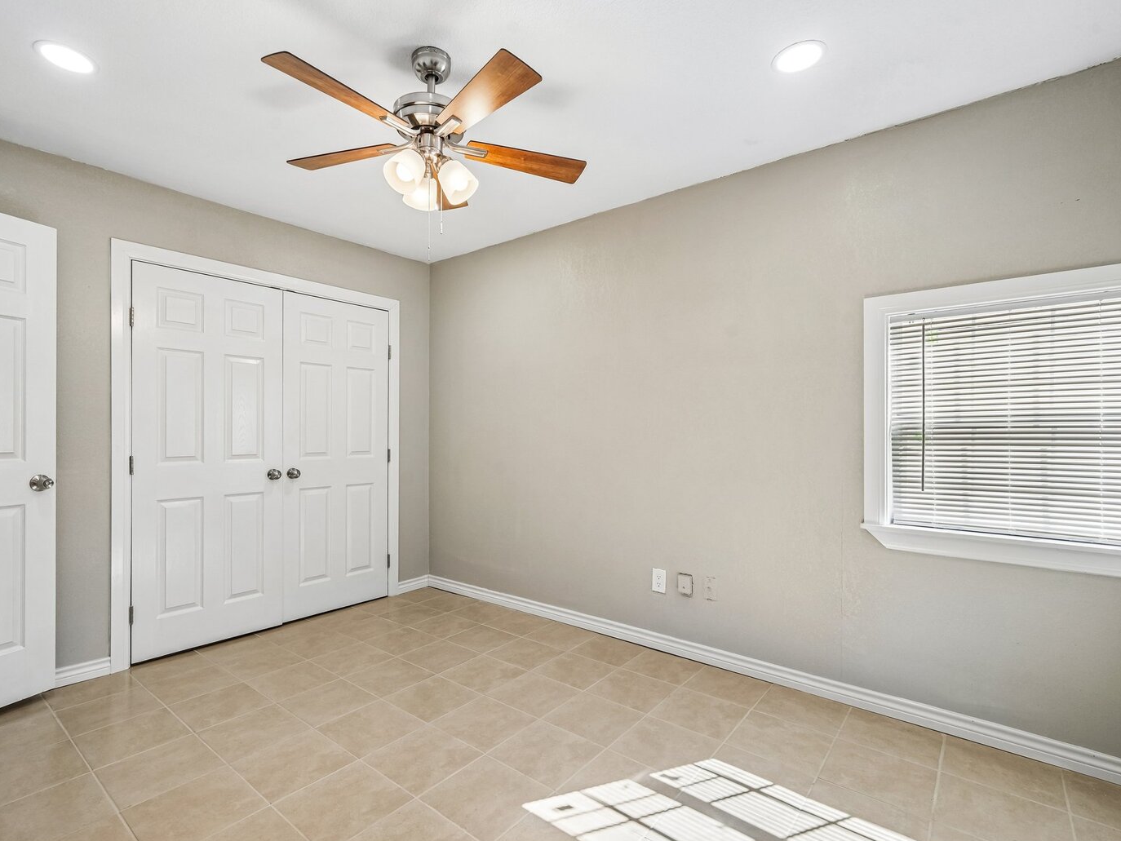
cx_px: 528
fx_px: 551
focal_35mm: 17
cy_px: 427
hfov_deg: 90.9
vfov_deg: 74.7
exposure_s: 1/80
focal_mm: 15
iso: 500
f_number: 8
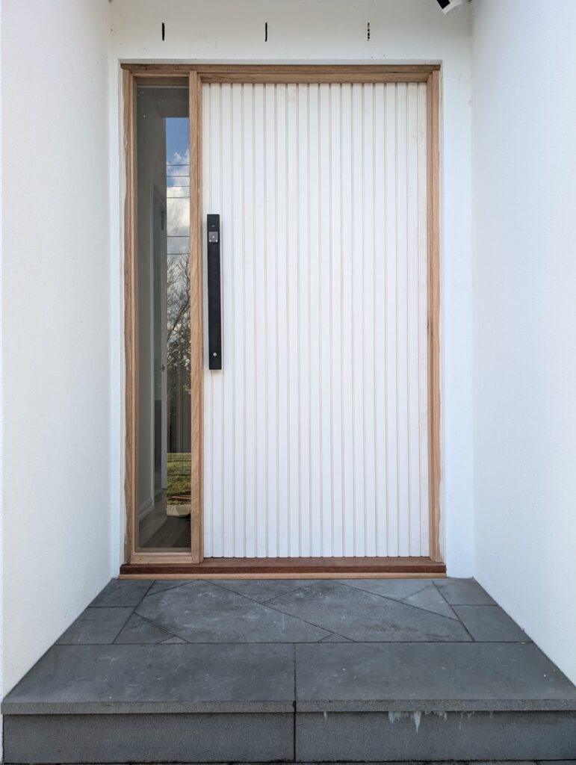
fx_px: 531
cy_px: 382
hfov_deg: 56.9
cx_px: 288
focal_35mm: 24
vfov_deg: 71.5
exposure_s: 1/156
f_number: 1.68
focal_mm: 6.9
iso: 37
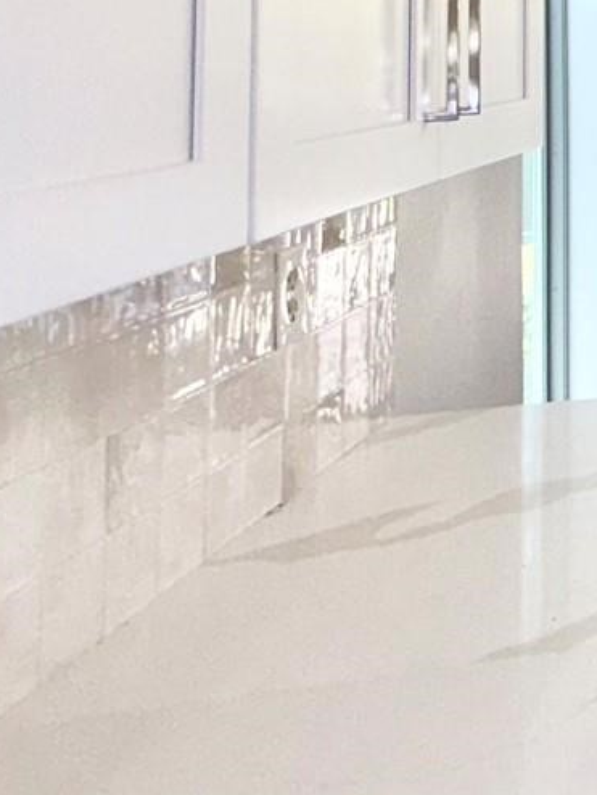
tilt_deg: +3.7
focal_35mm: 58
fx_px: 1333
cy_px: -40
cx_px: 1268
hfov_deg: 16.9
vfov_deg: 30.3
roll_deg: +1.1
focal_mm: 2.22
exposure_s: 1/122
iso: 16
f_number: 2.2
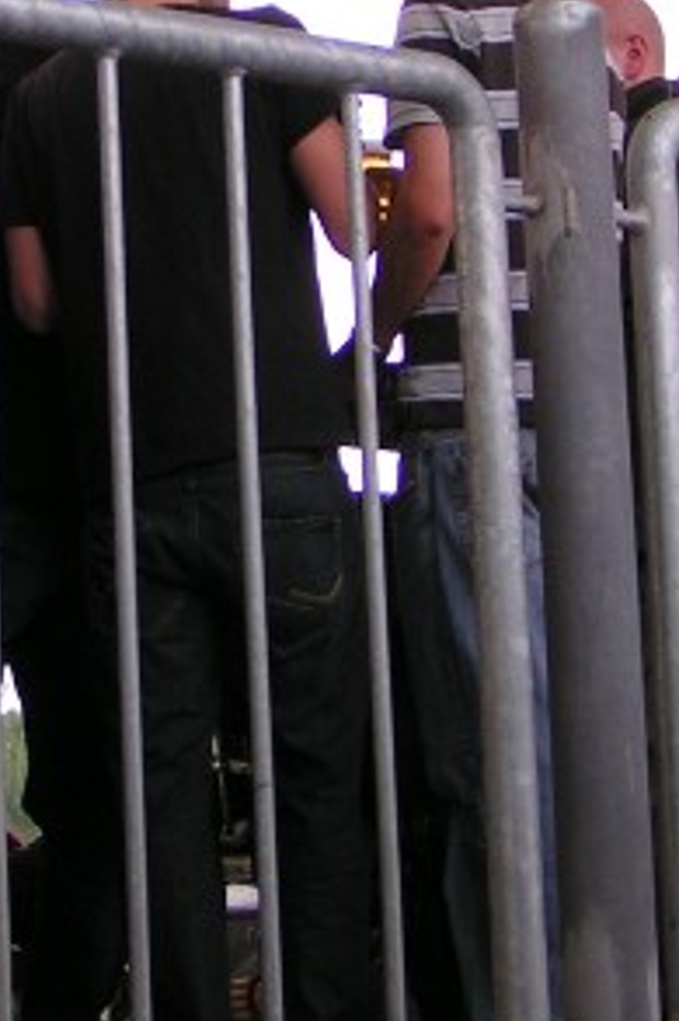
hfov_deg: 12.6
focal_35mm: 108
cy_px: 164
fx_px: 3059
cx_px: 63
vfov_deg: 18.7
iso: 50
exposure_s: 1/60
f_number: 3.5
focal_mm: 5.8
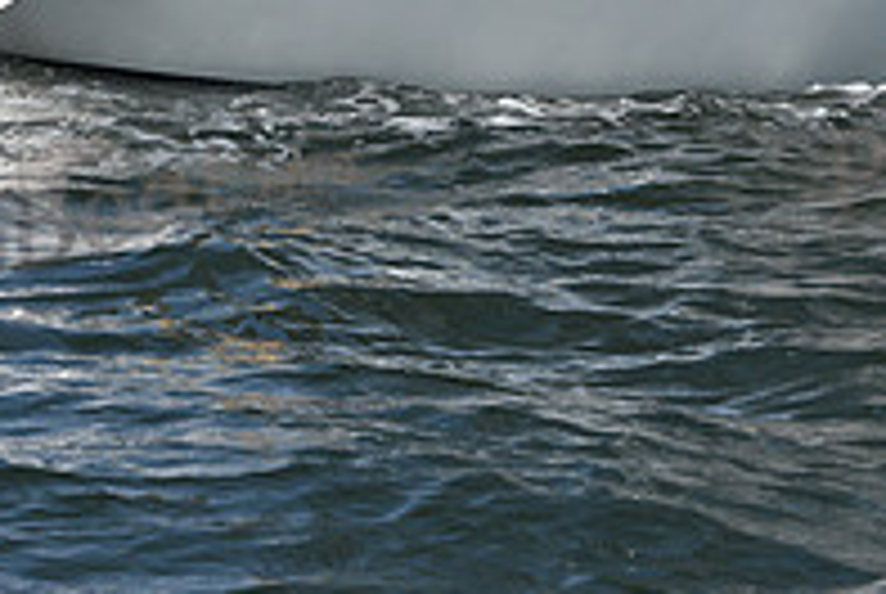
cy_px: -65
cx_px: 594
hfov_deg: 10.0
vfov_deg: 6.7
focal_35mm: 206
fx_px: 5077
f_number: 10
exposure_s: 1/1000
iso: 320
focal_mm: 70
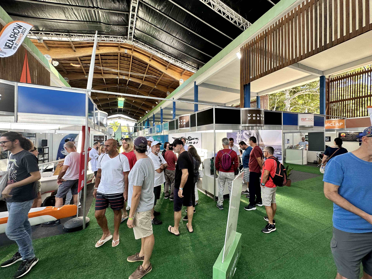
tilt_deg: +0.4
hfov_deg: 102.1
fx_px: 150
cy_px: 140
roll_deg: -0.5
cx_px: 186
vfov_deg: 85.7
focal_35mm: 14
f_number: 2.2
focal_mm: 2.22
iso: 40
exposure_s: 1/100
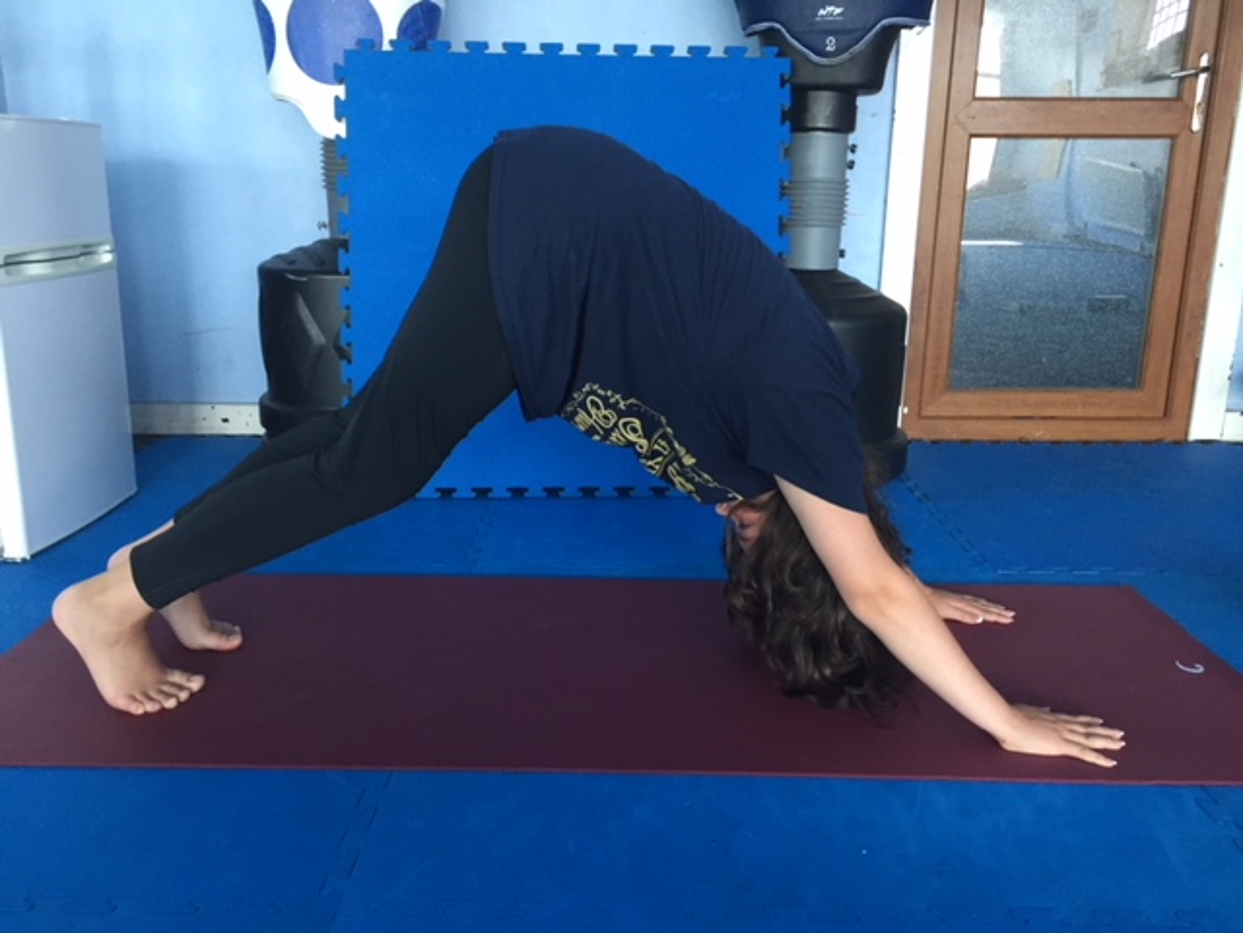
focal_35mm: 29
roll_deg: -0.8
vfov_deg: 48.2
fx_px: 1041
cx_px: 622
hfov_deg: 61.7
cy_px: 466
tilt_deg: -14.4
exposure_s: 1/33
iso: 80
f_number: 2.2
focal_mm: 4.15
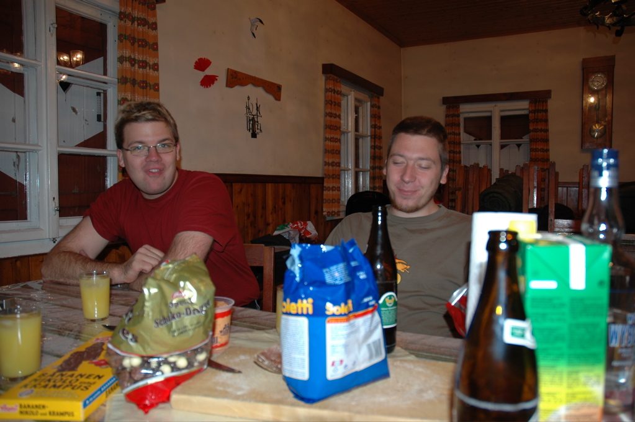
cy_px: 211
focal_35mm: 27
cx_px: 318
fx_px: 476
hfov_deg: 67.4
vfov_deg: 47.8
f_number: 3.5
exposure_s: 1/60
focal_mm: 18
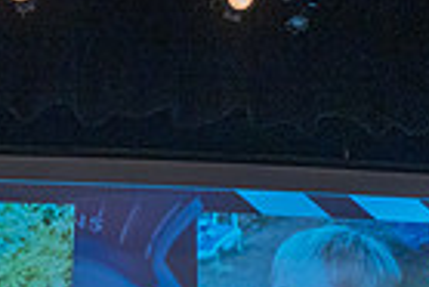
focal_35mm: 100
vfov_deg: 12.7
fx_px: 1193
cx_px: 204
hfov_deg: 20.4
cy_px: 486
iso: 2500
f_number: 2.8
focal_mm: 24
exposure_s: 1/160
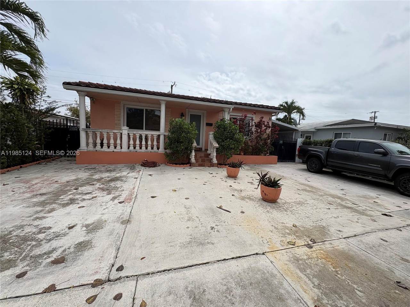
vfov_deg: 85.7
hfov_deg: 102.1
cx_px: 205
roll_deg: -2.5
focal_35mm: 14
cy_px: 154
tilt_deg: -5.2
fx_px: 166
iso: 40
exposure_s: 1/2273
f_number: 2.2
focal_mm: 2.22
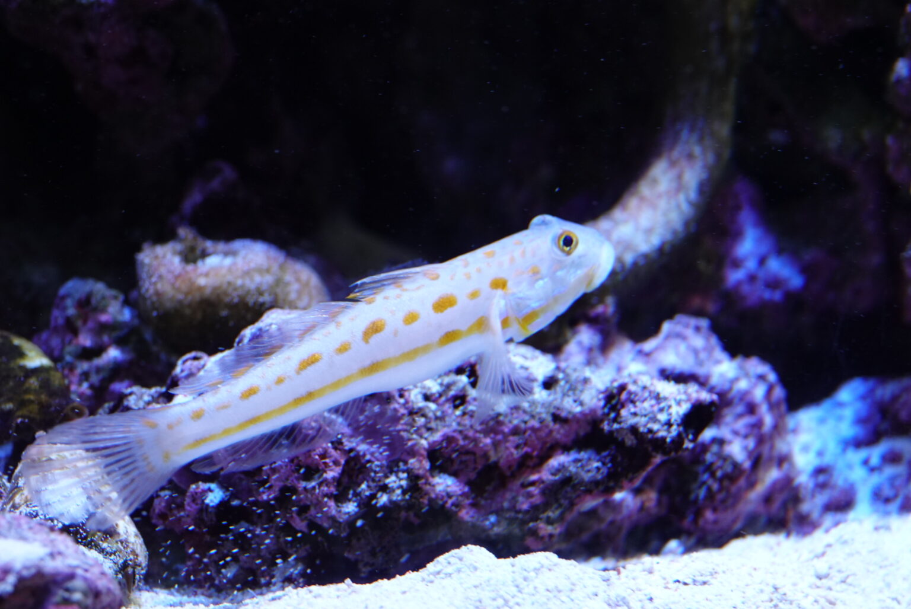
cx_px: 456
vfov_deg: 22.3
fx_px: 1545
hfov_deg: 32.9
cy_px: 304
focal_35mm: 61
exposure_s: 1/80
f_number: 3.5
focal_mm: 22.19
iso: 400
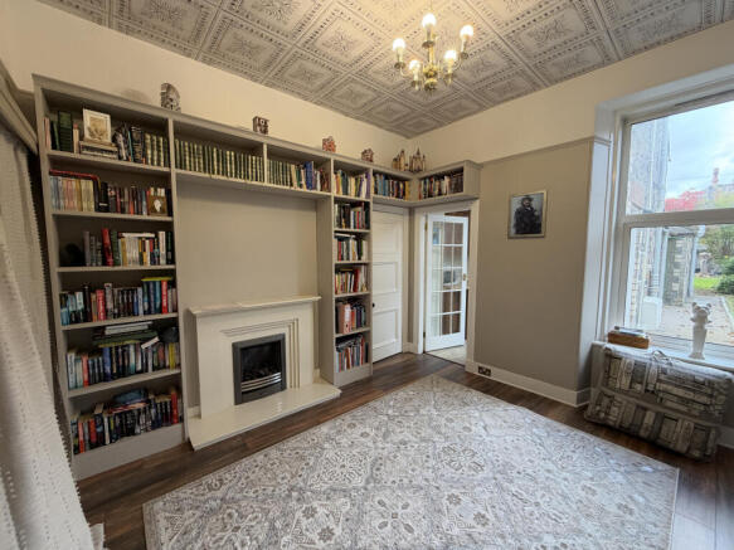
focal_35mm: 14
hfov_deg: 102.1
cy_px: 275
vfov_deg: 85.7
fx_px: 297
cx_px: 367
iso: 250
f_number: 2.2
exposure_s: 1/100
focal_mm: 2.22
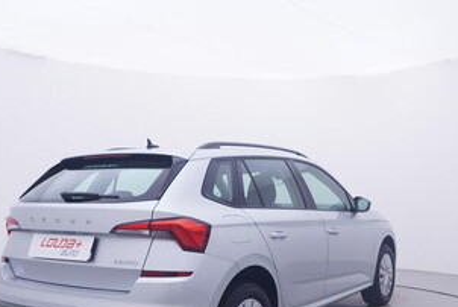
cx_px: 272
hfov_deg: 47.2
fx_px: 521
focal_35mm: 41
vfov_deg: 32.3
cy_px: 218
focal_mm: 15
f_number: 5
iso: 200
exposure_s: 1/80
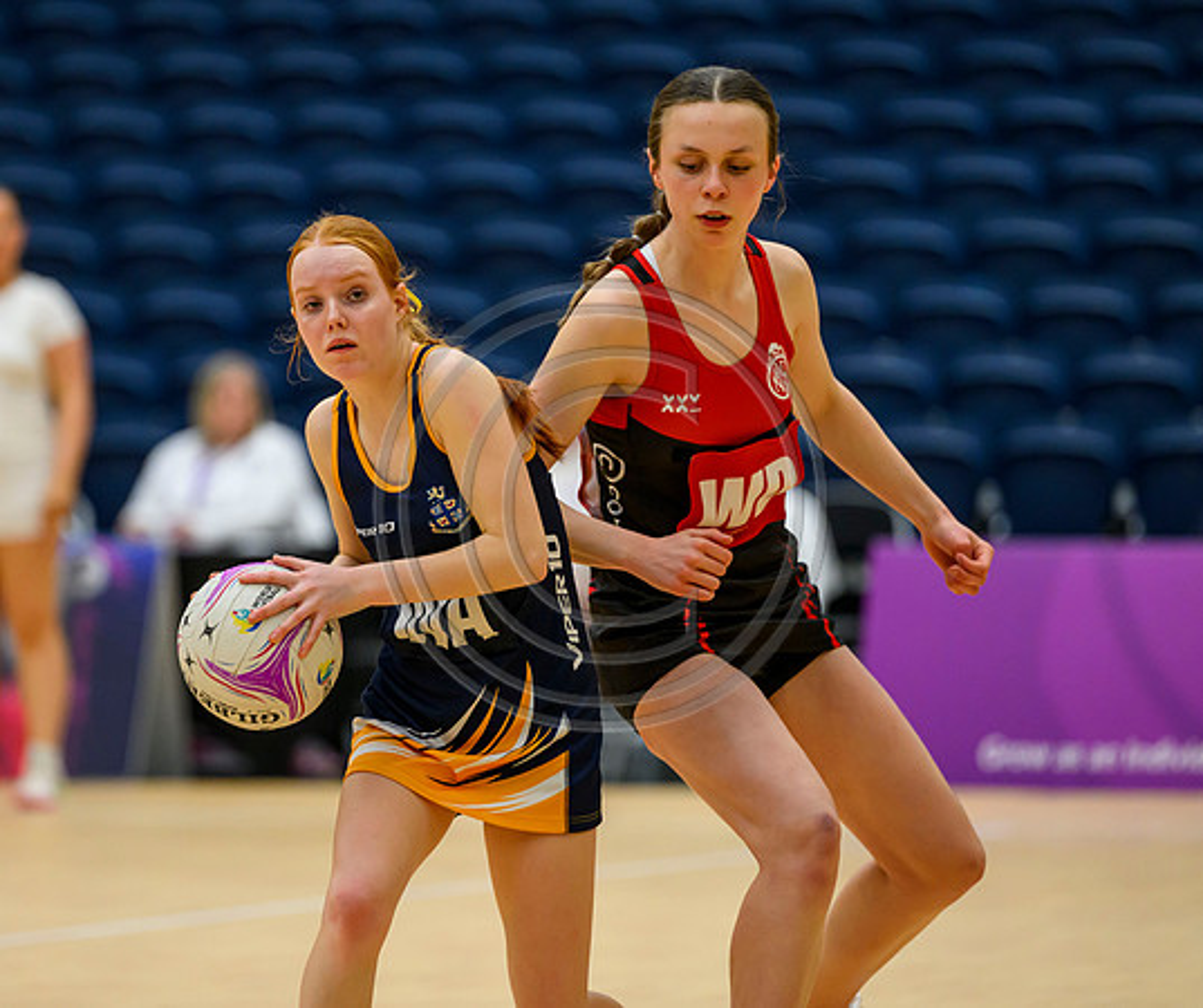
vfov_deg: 5.8
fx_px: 10010
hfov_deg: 6.9
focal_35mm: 276
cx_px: 453
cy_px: 467
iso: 3200
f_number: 2.8
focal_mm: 200
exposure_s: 1/800
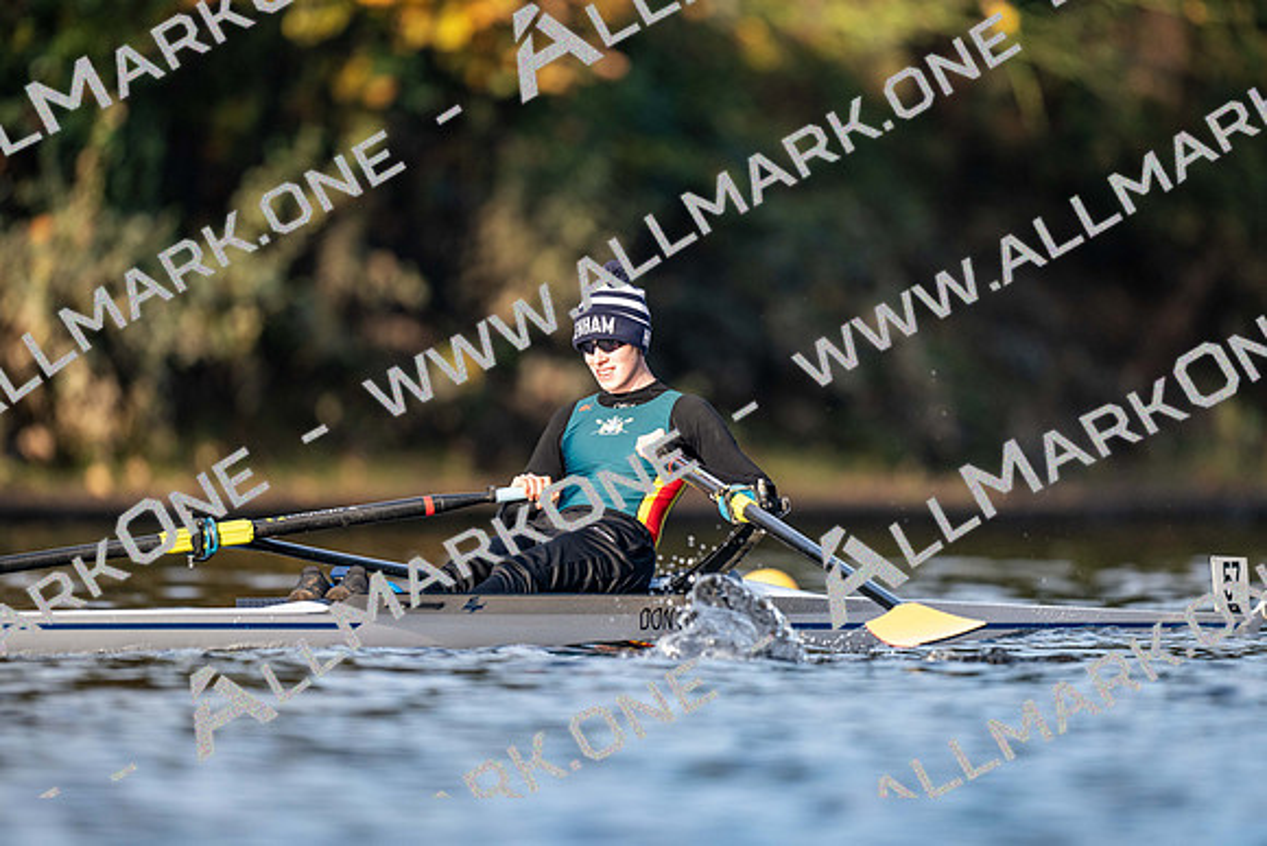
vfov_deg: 2.3
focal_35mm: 600
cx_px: 634
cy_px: 423
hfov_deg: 3.4
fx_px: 21121
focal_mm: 600
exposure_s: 1/2500
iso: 1000
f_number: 4
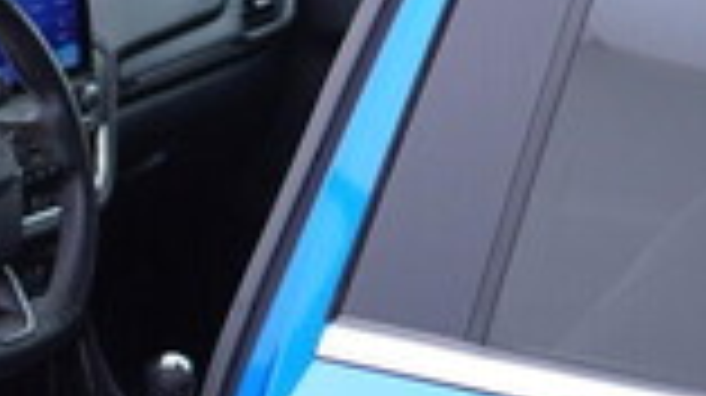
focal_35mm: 132
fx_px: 2469
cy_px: 452
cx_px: -301
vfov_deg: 9.1
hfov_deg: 15.2
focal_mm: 24
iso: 125
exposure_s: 1/40
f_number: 2.8
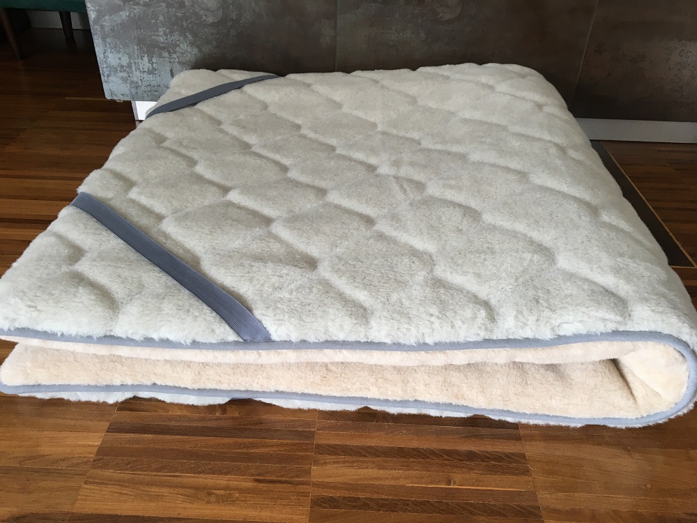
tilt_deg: -35.1
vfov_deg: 48.2
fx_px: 584
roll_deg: -1.0
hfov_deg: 61.7
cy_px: 262
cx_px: 348
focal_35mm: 29
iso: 64
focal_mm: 4.15
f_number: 2.2
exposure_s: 1/33
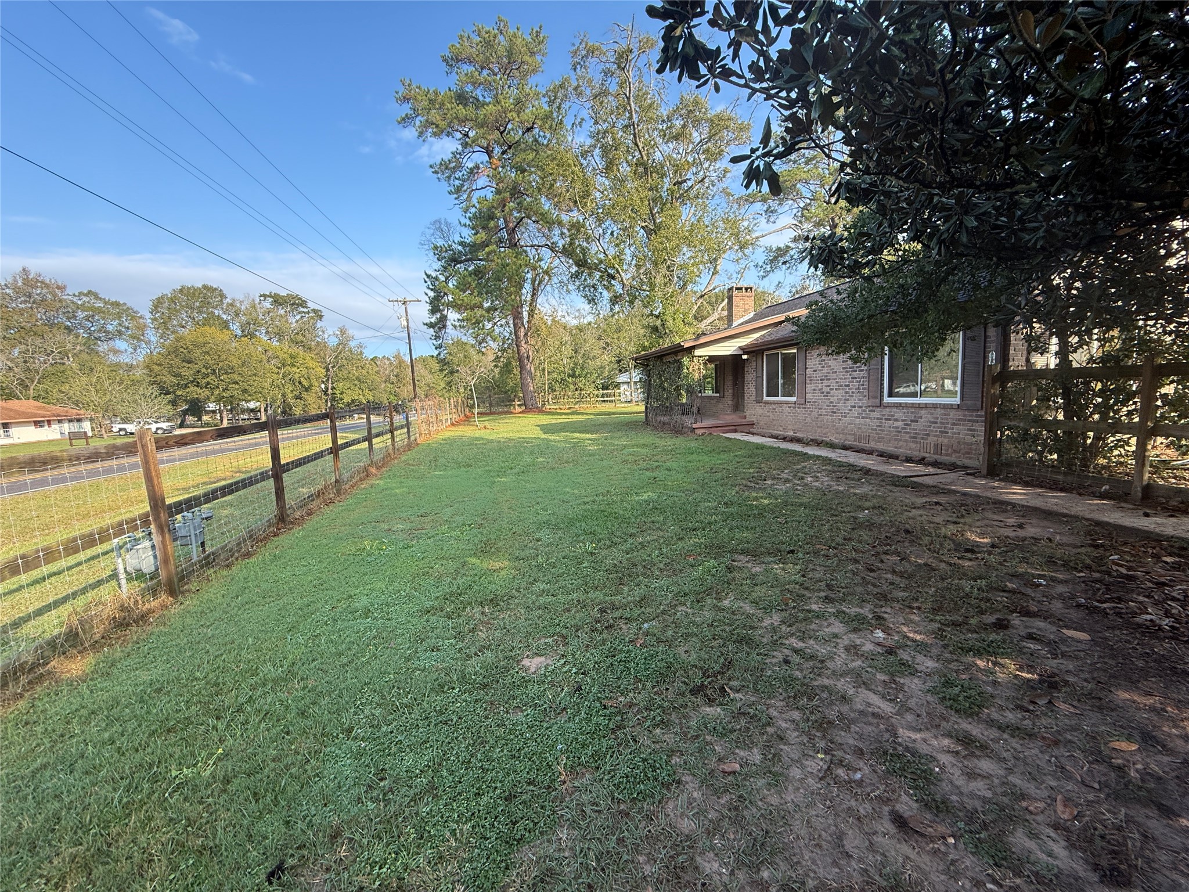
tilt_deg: -5.3
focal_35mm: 14
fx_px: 481
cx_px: 594
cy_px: 446
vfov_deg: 85.7
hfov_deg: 102.1
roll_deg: +1.9
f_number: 2.2
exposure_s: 1/498
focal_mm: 2.22
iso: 64
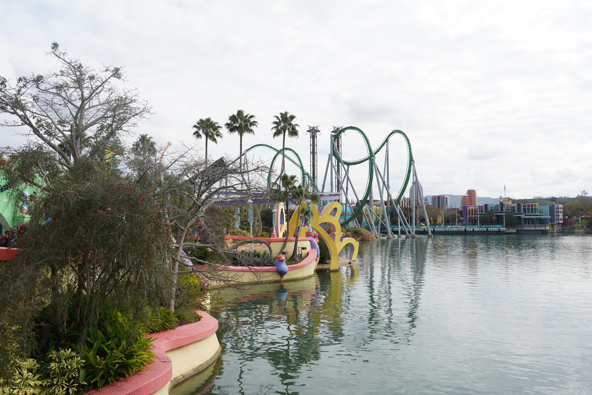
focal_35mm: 28
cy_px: 198
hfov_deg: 65.5
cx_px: 296
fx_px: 460
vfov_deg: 46.4
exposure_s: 1/100
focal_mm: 28
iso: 100
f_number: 11
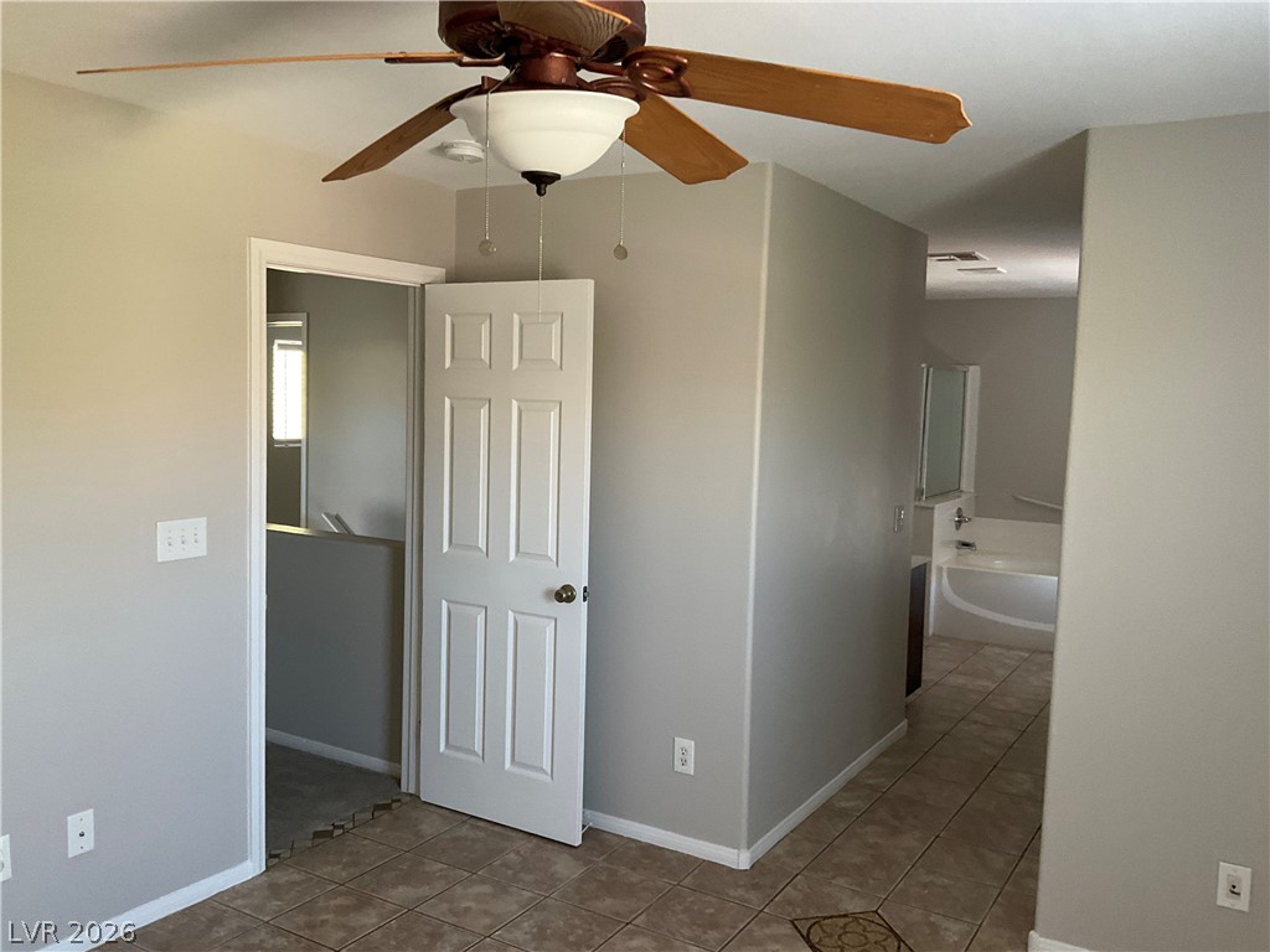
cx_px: 635
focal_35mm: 29
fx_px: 1064
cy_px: 476
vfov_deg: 48.2
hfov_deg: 61.7
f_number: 1.8
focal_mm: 3
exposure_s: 1/60
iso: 125
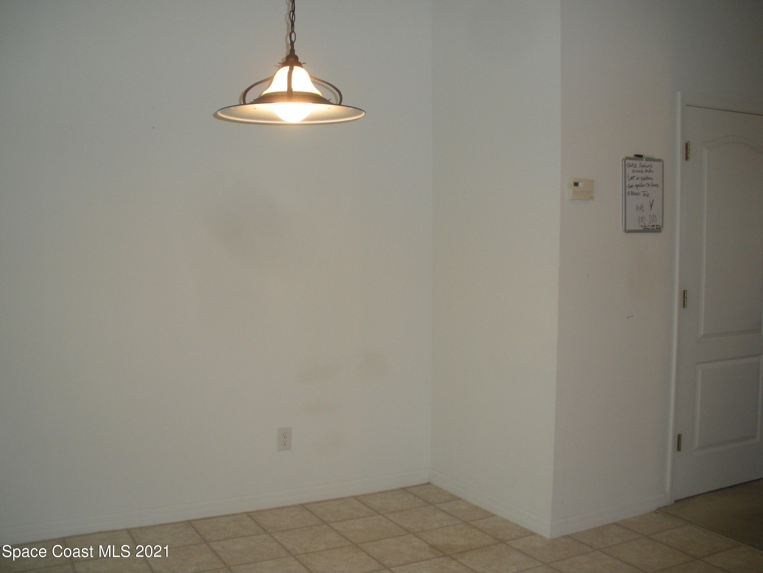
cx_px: 382
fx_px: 794
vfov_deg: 39.7
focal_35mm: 36
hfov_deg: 51.4
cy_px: 286
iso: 160
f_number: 3.5
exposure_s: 1/36.6
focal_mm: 6.3
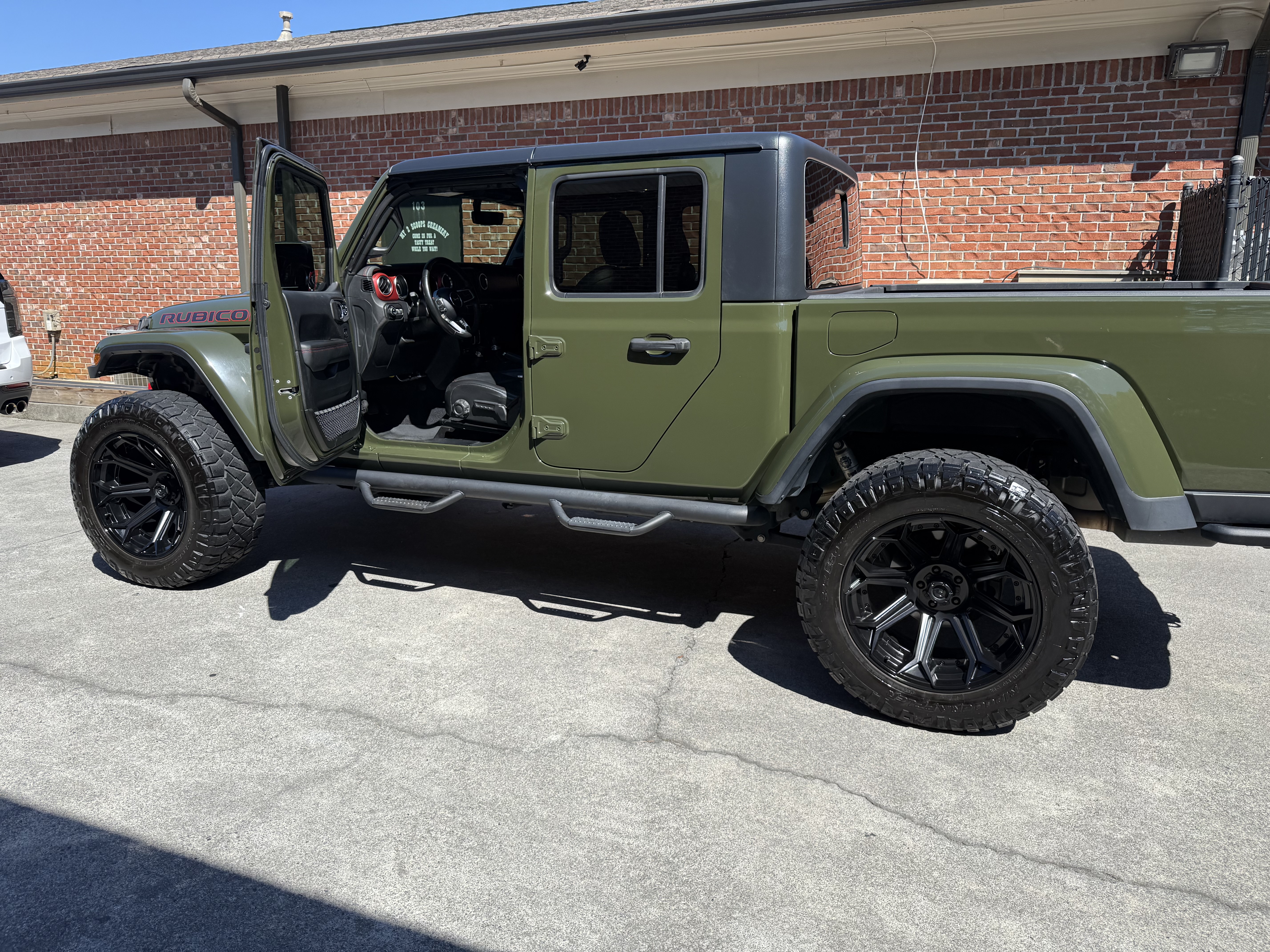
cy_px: 476
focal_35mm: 24
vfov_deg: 56.8
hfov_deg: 71.6
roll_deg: +0.1
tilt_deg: -10.7
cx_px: 635
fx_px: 881
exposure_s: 1/3021
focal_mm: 6.76
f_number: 1.78
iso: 80
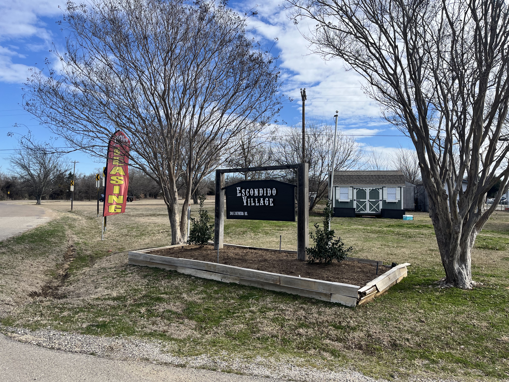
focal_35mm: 26
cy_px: 191
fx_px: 382
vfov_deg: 53.1
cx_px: 254
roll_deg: +0.7
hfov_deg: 67.3
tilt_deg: +2.3
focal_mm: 5.1
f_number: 1.6
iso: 50
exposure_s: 1/2571
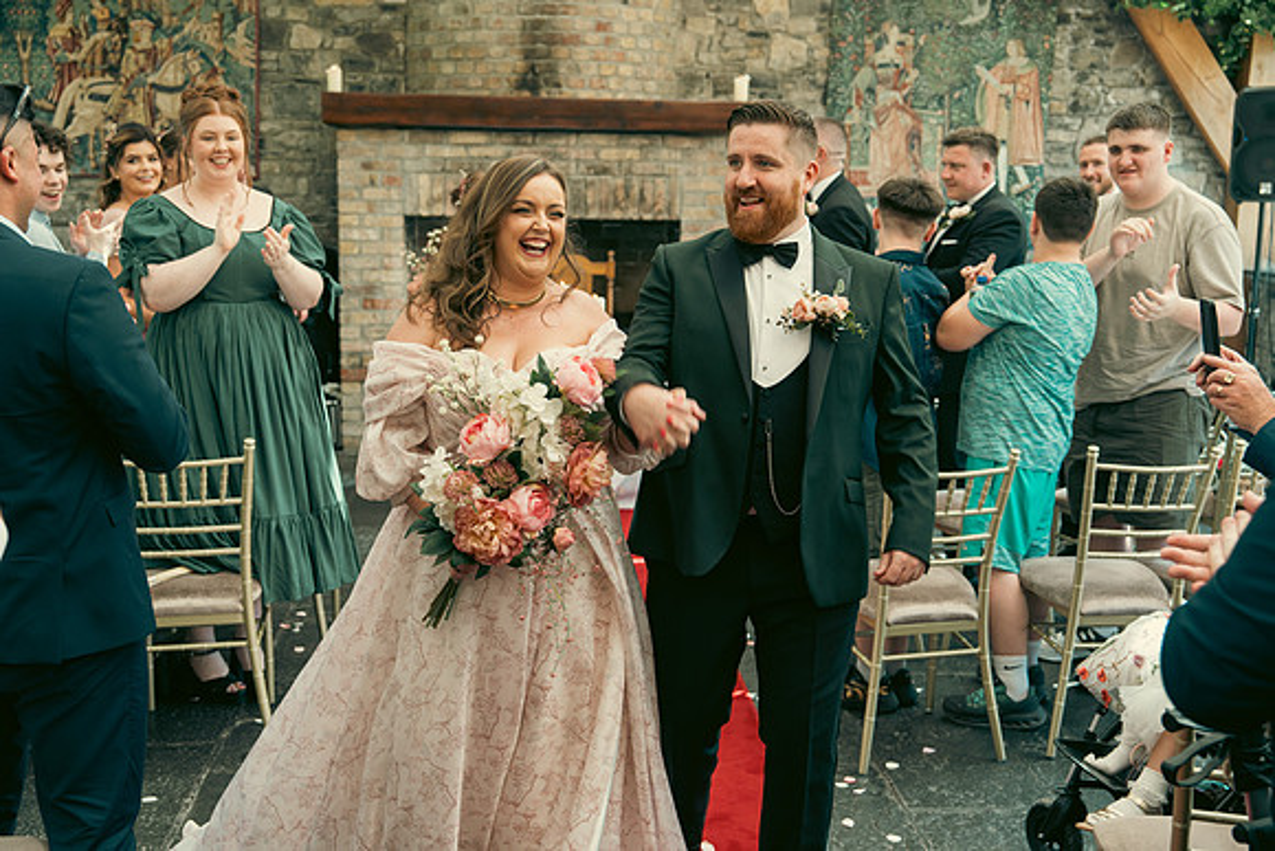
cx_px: 638
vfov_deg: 31.9
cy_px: 426
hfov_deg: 46.4
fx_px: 1488
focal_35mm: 42
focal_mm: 42
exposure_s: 1/200
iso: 400
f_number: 3.5
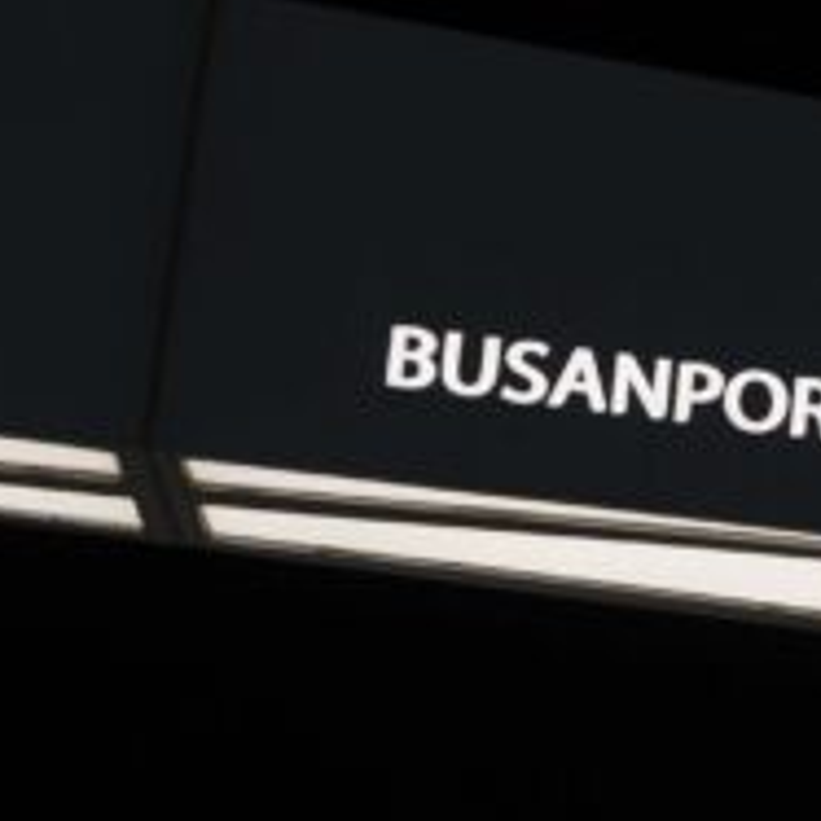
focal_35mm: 144
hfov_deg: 10.6
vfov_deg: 11.9
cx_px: 1866
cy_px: 1003
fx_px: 3864
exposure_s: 1/160
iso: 1600
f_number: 4.5
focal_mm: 31
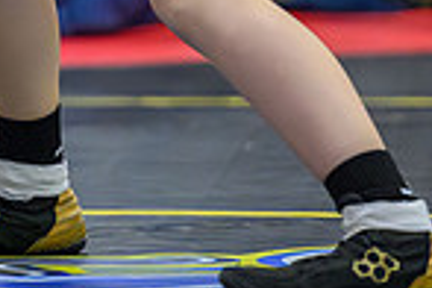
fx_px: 7031
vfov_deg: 2.3
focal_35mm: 586
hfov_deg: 3.5
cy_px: -166
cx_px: -345
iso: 11400
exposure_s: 1/800
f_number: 2.8
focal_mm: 130
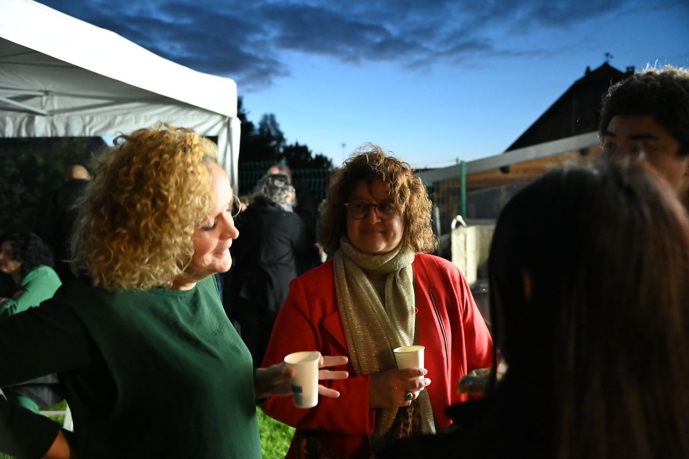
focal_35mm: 35
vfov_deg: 37.8
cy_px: 230
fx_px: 669
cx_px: 344
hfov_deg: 54.5
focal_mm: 35
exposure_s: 1/60
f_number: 4
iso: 18000
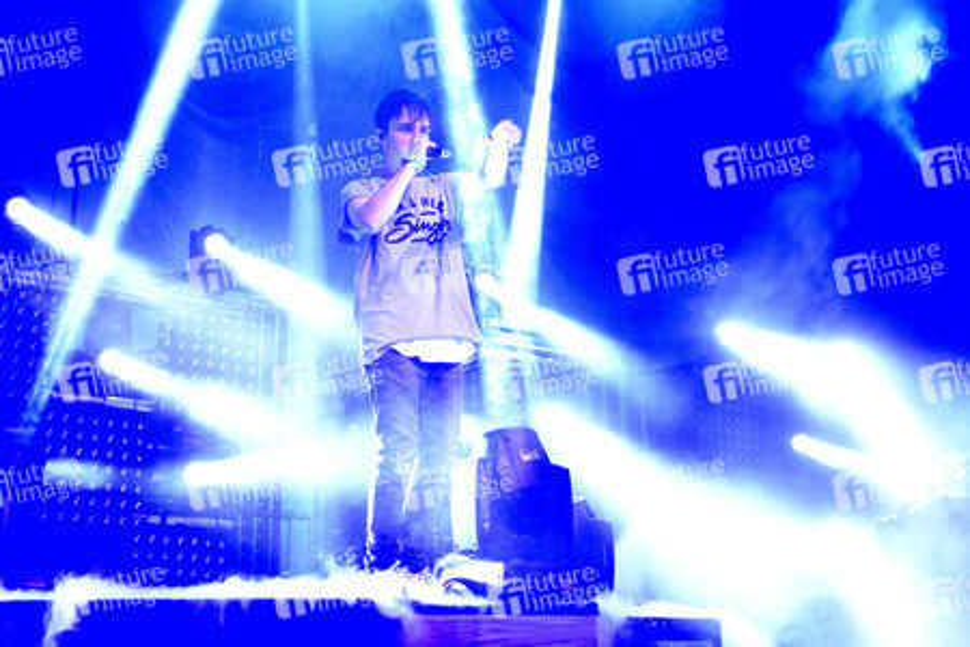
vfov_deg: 28.1
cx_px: 485
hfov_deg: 41.1
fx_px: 1293
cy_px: 324
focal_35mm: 48
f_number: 2.8
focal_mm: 48
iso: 3200
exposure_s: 1/200
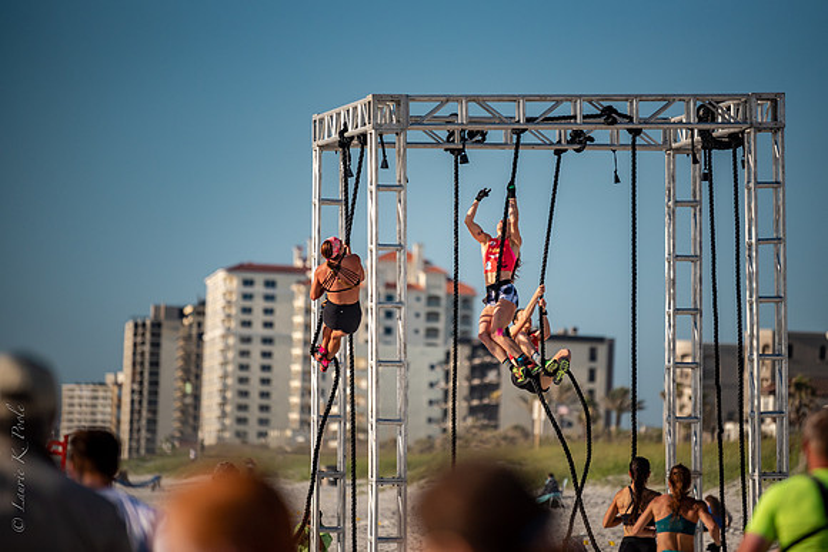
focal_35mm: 224
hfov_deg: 9.2
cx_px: 463
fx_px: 5145
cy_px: 243
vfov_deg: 6.1
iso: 450
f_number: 2.8
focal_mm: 200
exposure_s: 1/4000
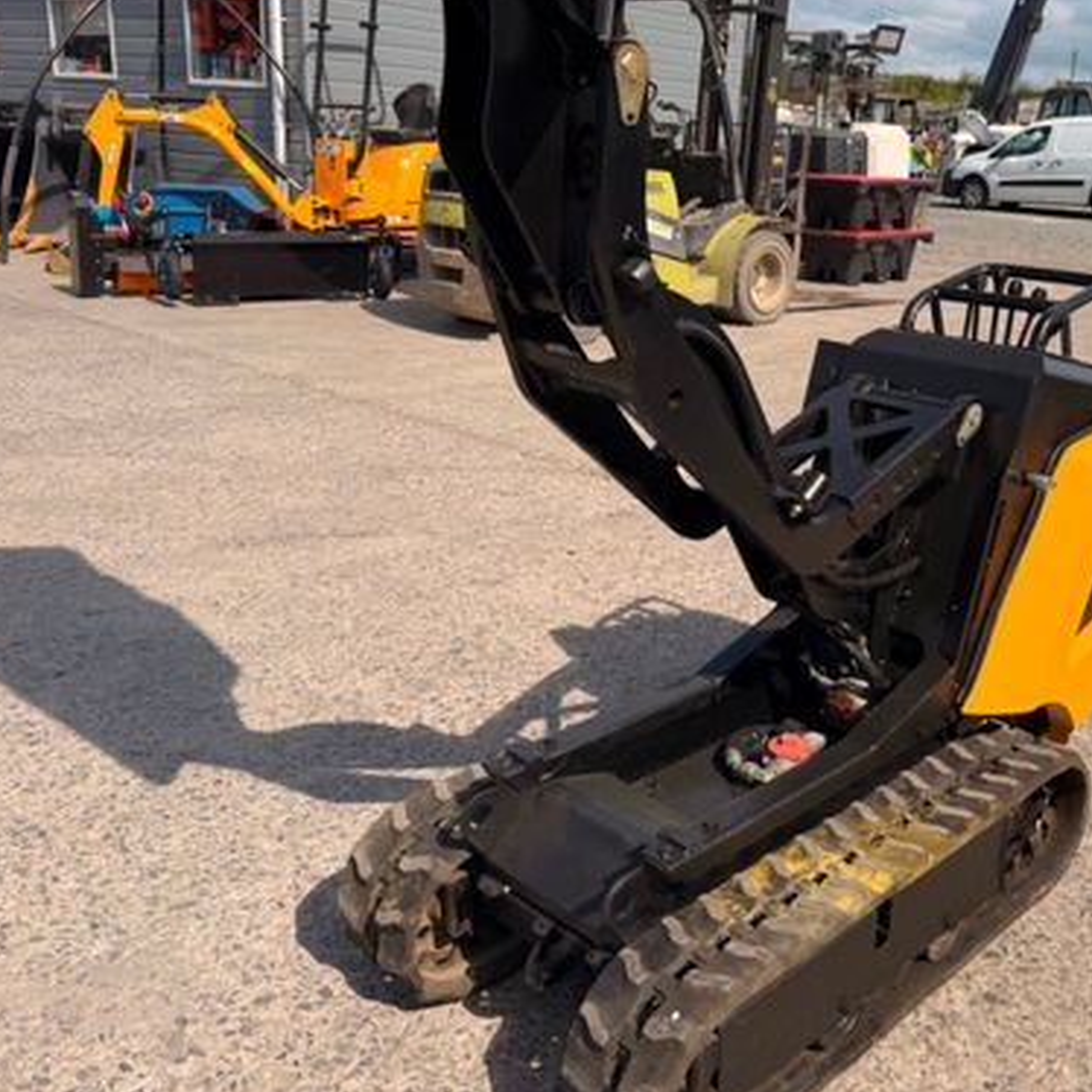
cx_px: 765
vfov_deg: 48.4
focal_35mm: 34
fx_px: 1213
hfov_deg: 47.3
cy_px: 499
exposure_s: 1/4975
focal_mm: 6.76
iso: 80
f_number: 1.78
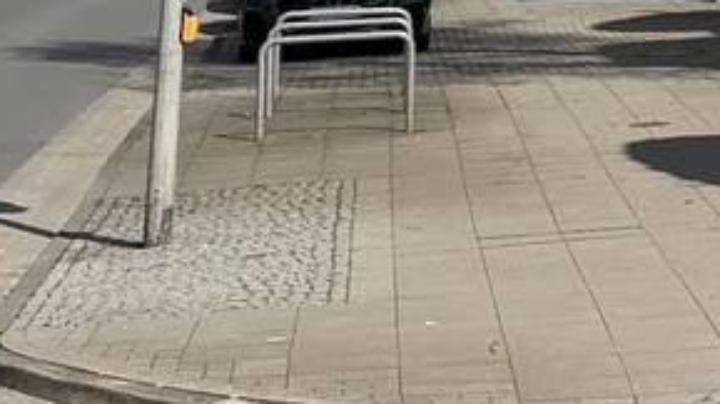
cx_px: 1213
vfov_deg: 6.8
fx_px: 3109
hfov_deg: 12.3
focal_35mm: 163
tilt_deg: +11.9
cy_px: -741
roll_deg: -0.5
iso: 80
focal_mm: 6.76
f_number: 1.78
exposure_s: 1/5714
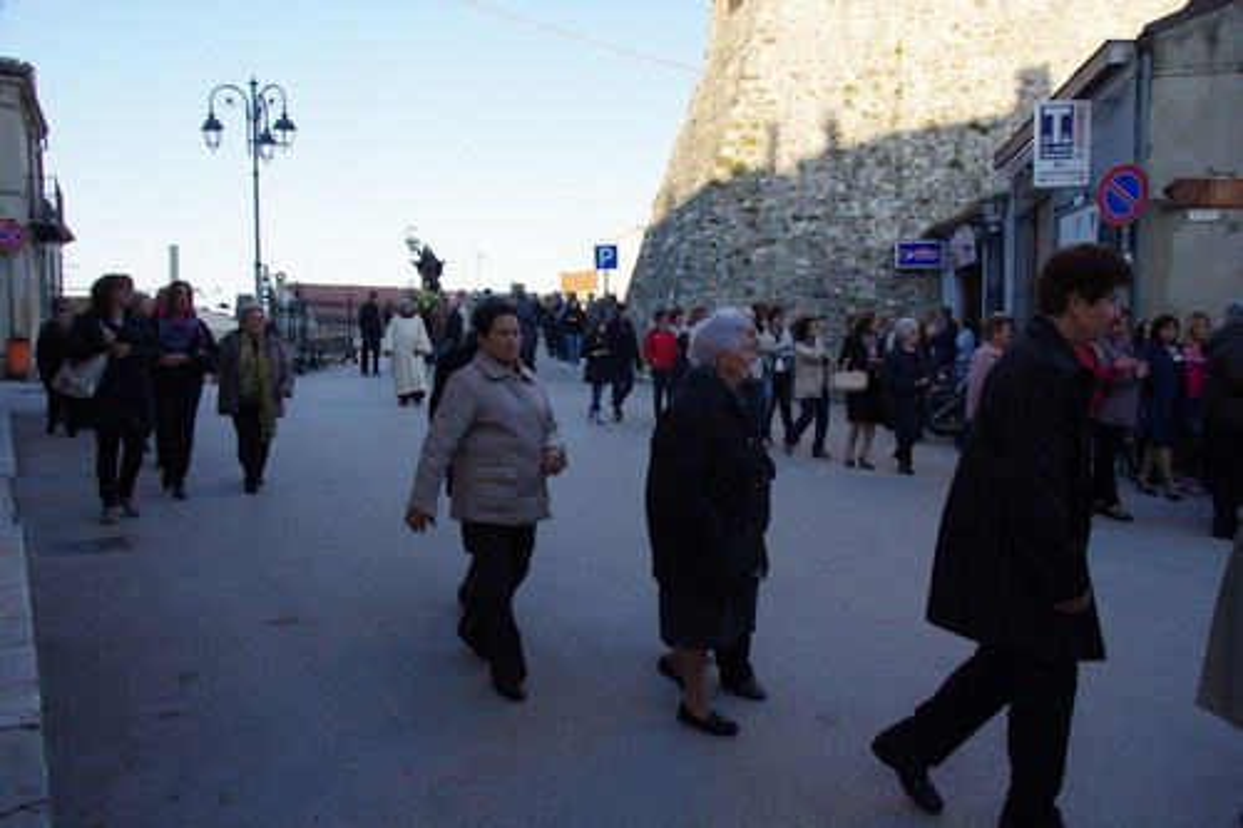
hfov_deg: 57.2
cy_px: 414
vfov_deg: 39.9
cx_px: 622
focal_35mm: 33
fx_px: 1139
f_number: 8
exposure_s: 1/250
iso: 800
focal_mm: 22
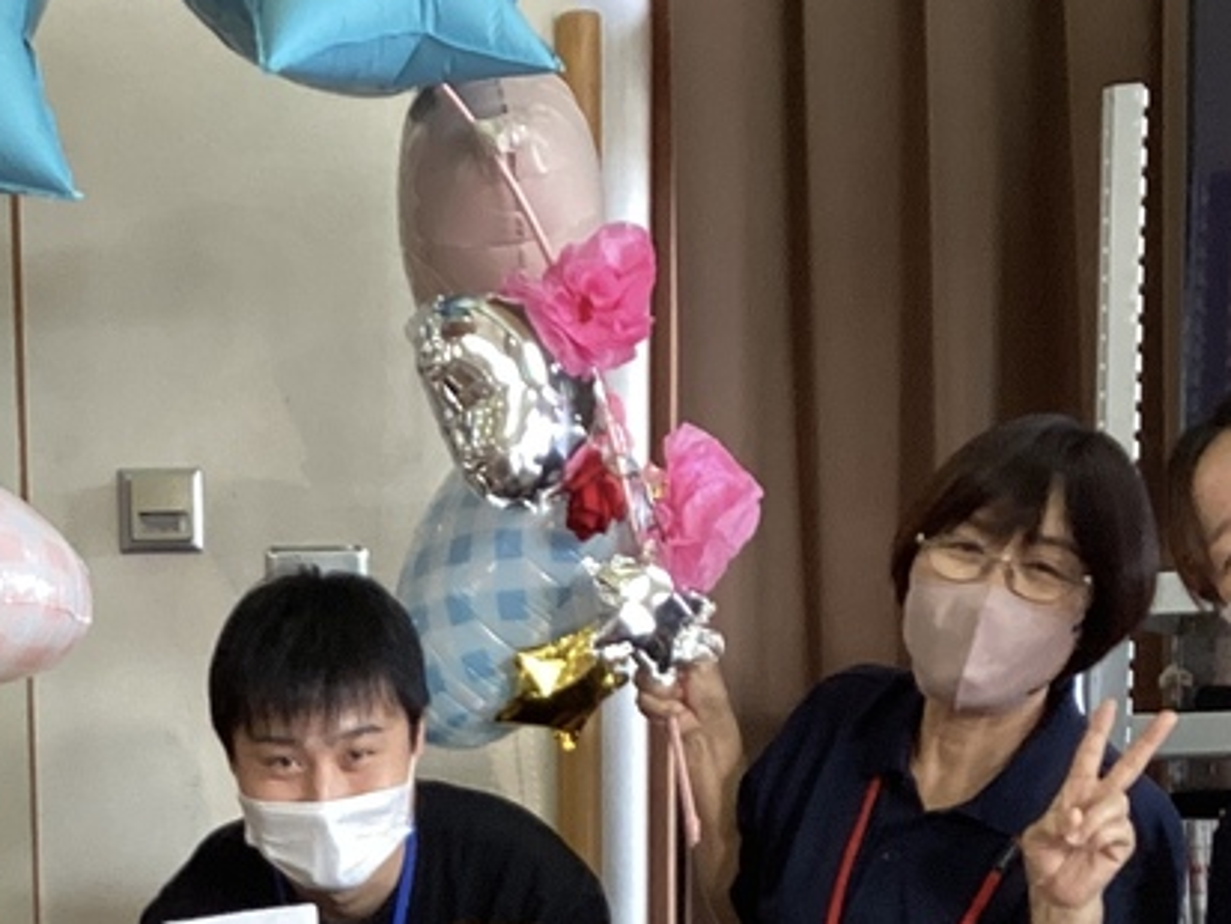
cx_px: 206
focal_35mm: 75
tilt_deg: -6.7
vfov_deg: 18.8
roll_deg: +0.3
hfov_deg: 25.4
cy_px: 1025
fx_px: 2668
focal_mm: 3.3
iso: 125
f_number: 2.4
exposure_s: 1/60
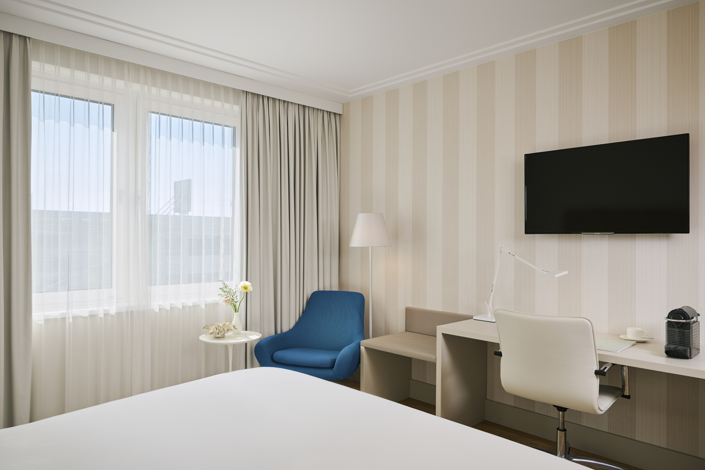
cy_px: 235
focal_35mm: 24
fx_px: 460
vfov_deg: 54.1
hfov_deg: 74.9
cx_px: 352
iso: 200
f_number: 9
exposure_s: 1/80
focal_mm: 23.5
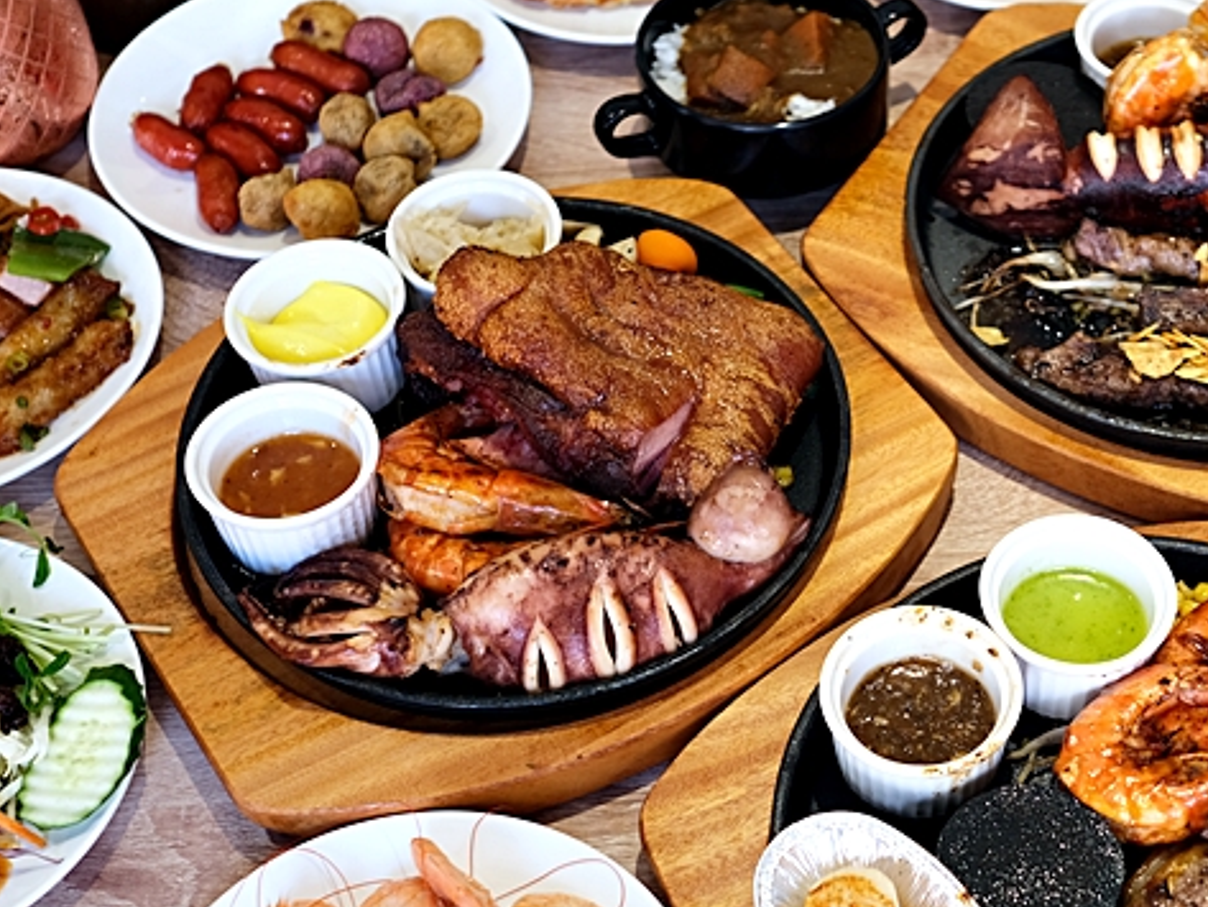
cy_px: 583
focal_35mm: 64
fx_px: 2234
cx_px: 902
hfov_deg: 29.8
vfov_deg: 22.9
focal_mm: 23
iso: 160
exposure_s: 1/38
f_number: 2.8
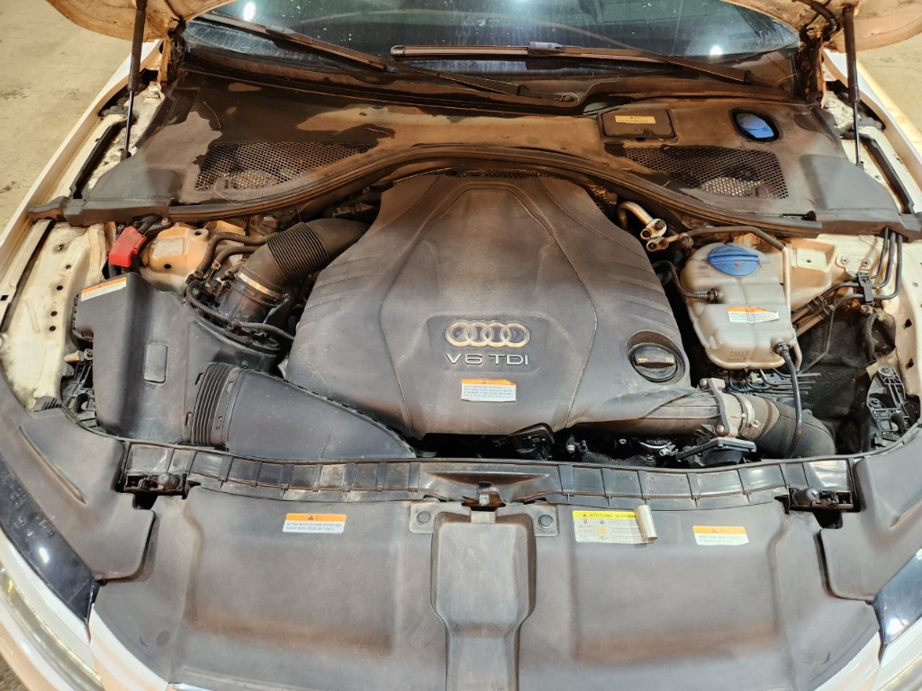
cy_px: 346
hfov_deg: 73.9
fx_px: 613
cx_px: 461
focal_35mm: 23
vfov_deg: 58.9
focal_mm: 5.4
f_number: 1.8
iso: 200
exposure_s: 1/120
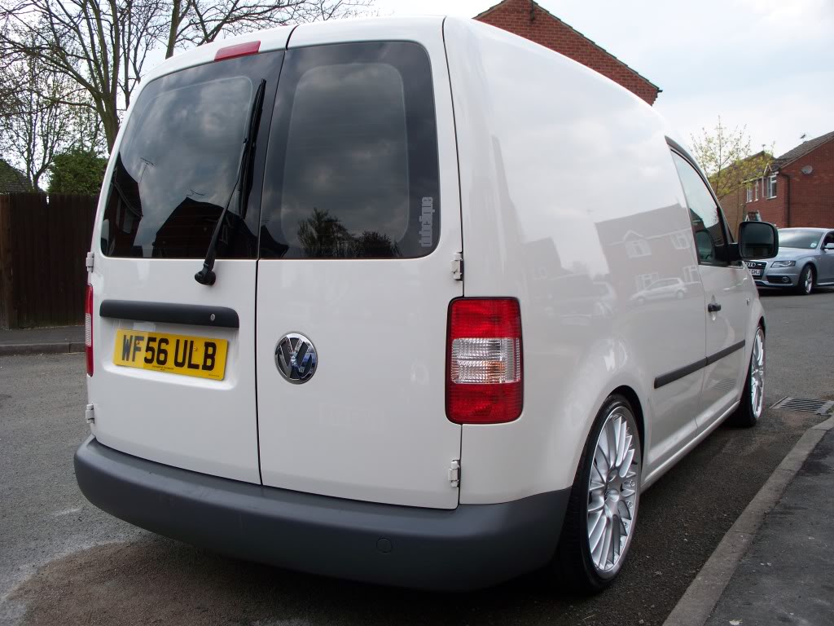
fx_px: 867
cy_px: 313
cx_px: 417
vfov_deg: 39.7
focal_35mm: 36
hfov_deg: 51.4
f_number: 2.8
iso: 64
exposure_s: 1/400
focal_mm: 7.54
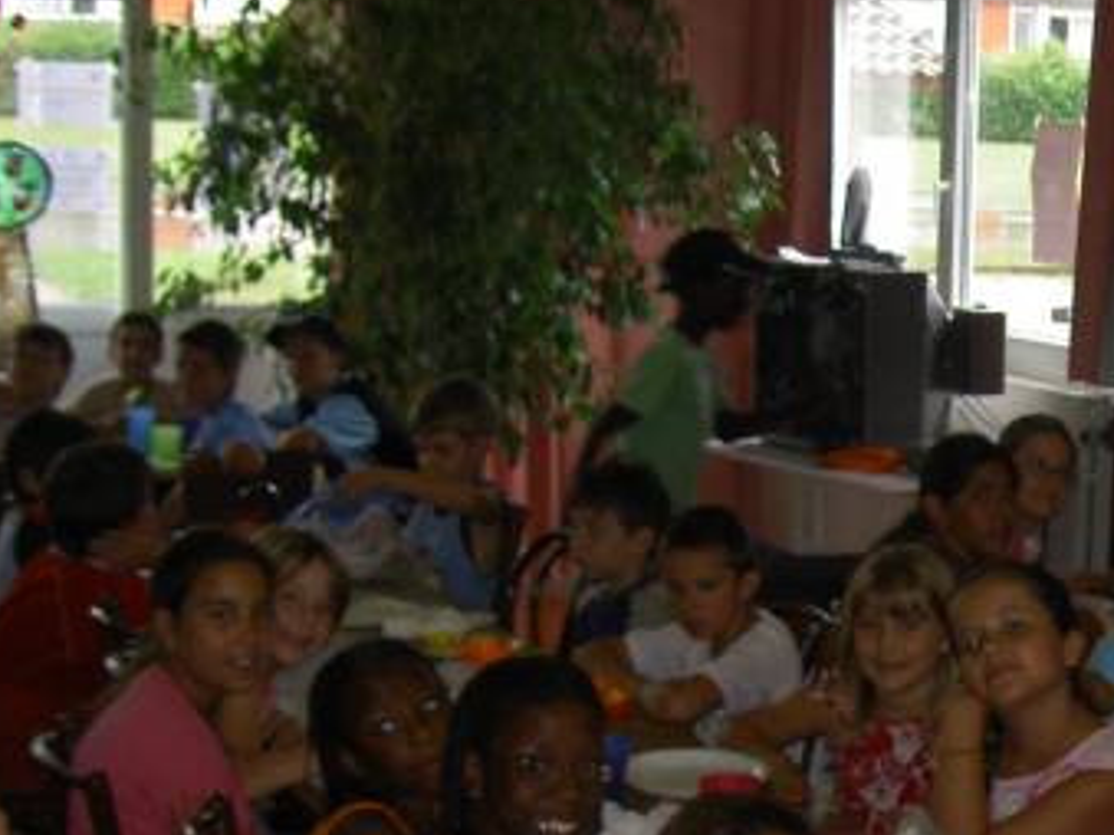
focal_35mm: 92
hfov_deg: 20.6
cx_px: 1117
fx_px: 2960
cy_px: 671
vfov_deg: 15.9
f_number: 2.8
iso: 100
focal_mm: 8
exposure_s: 1/60
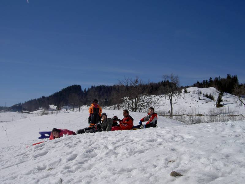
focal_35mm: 39
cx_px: 122
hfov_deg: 47.9
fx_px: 276
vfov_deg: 36.8
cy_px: 92
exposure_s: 1/1600
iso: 100
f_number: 4.7
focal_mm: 8
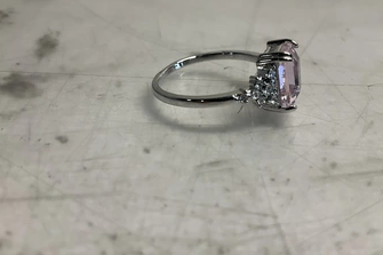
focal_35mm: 36
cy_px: 97
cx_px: 204
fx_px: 383
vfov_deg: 36.6
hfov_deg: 53.1
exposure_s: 1/120
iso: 40
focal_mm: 3
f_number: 1.8
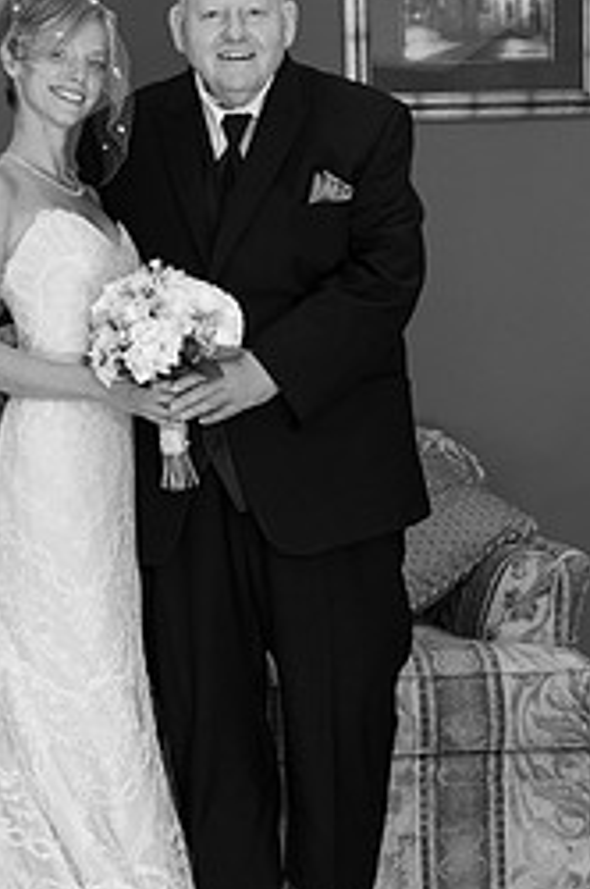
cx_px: 126
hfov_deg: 18.7
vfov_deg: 28.1
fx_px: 1775
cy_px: 516
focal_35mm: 72
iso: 1800
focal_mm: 40
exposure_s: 1/80
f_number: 5.6
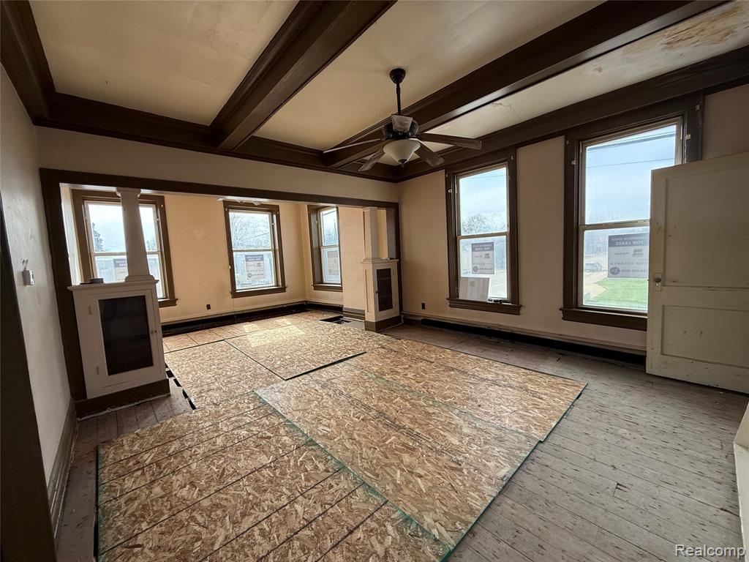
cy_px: 281
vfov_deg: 85.7
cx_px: 374
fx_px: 303
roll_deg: +2.6
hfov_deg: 102.1
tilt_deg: -5.7
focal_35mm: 14
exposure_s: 1/241
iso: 64
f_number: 2.2
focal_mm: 2.22
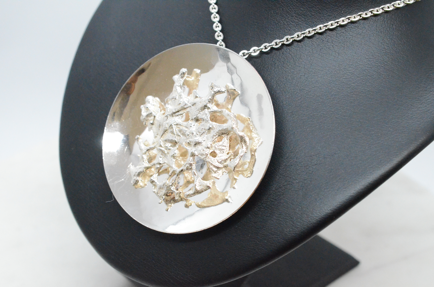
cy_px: 144
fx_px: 722
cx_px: 217
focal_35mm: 60
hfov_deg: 33.5
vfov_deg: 22.5
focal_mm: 40
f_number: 8
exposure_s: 1/1000
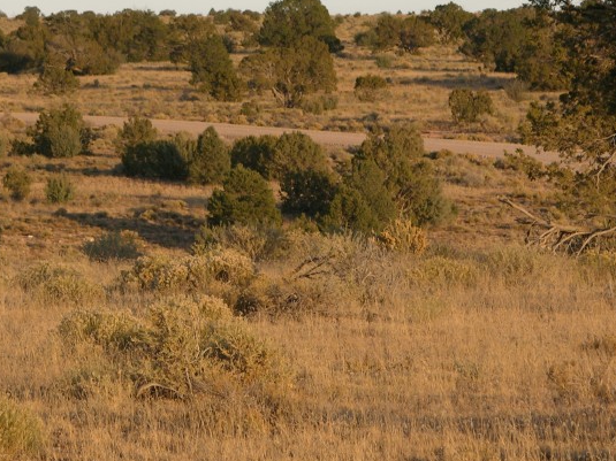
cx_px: 154
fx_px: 5106
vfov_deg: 5.2
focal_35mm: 287
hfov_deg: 6.9
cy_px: 63
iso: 50
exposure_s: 1/212
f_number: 4.4
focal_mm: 37.7
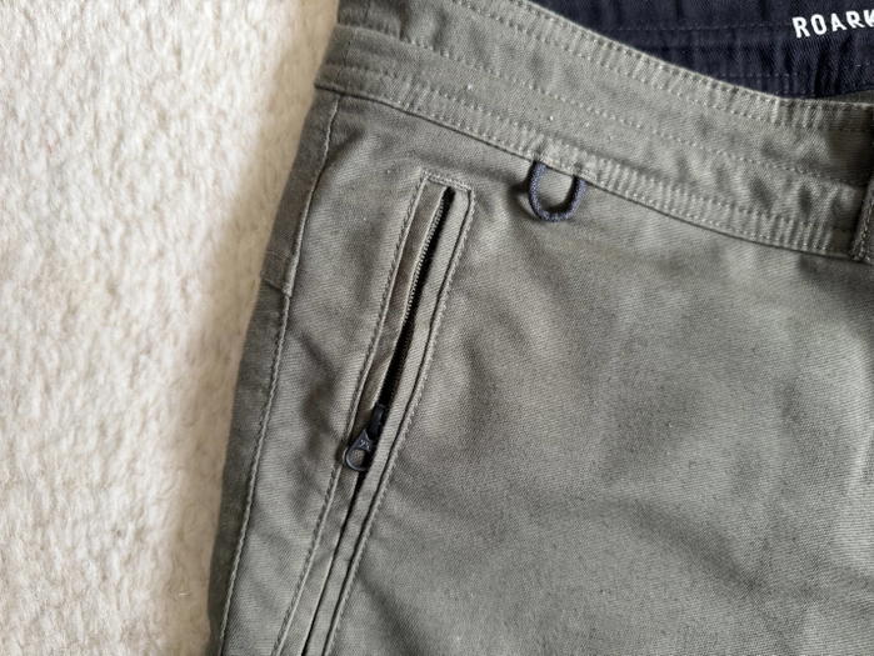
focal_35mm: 24
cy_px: 328
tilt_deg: -86.5
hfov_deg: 71.6
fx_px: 606
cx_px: 437
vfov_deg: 56.9
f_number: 1.78
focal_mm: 6.76
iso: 250
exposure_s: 1/60
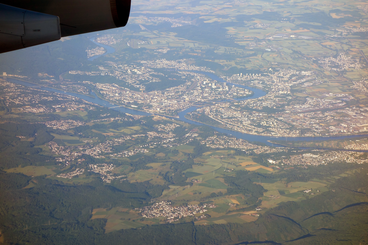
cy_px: 122
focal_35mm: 99
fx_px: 1012
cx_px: 184
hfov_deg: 20.6
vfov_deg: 13.8
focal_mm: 36.84
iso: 125
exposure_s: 1/640
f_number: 5.6
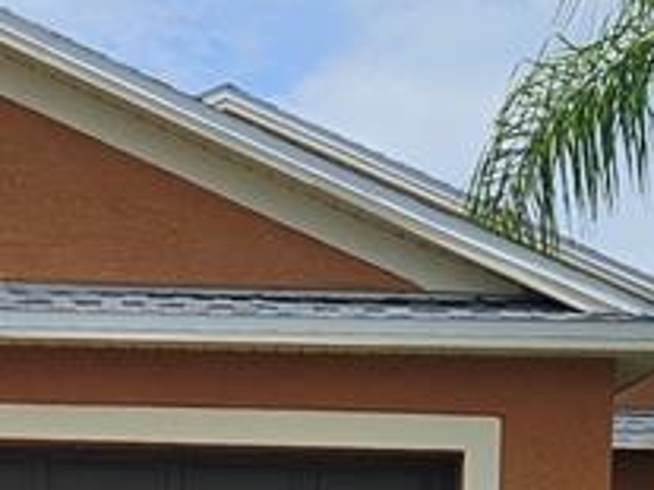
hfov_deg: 17.2
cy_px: 648
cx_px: 202
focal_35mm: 114
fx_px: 2153
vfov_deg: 12.5
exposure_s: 1/2812
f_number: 1.8
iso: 25
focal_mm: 5.4
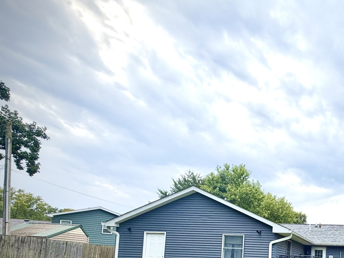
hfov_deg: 53.5
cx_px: 323
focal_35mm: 28
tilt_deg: +3.5
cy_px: 246
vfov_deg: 43.9
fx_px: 278
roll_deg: -1.7
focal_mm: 2.22
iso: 32
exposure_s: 1/770
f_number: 2.2
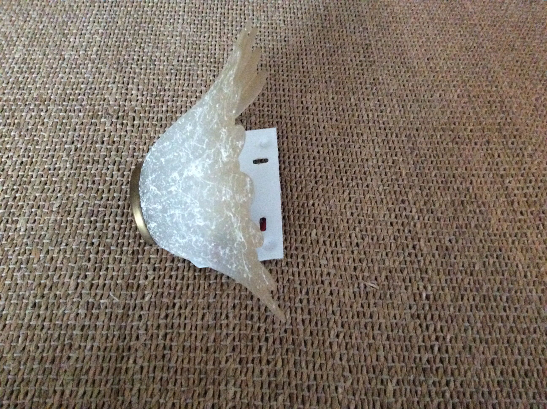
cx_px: 274
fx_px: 505
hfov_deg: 56.9
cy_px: 204
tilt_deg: -52.6
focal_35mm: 32
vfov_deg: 44.1
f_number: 2.4
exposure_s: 1/17
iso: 640
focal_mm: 3.3
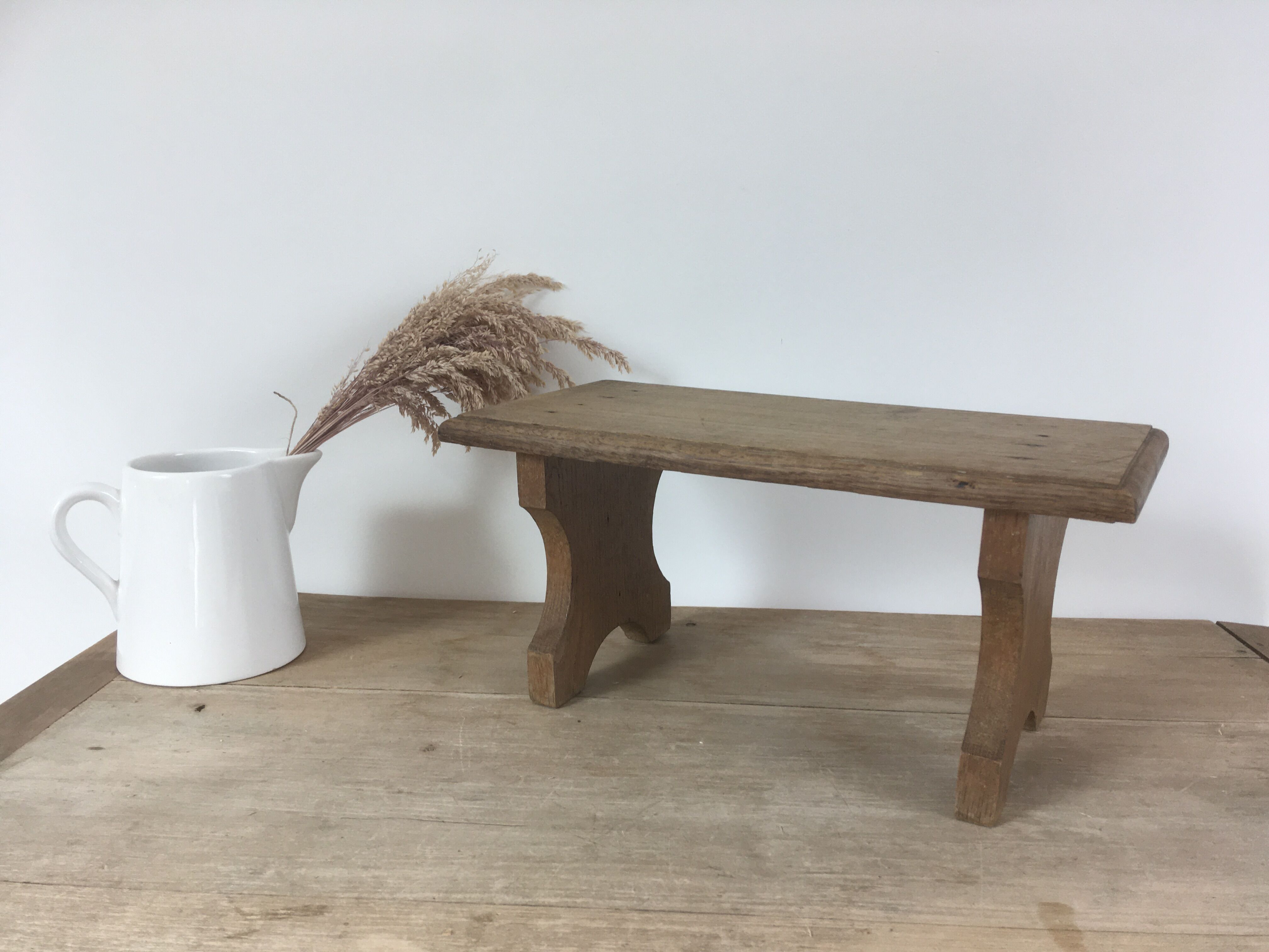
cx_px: 634
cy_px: 476
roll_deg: -0.4
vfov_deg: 48.2
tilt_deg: -10.4
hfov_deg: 61.7
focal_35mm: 29
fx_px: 1063
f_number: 2.2
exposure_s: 1/100
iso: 40
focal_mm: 4.15
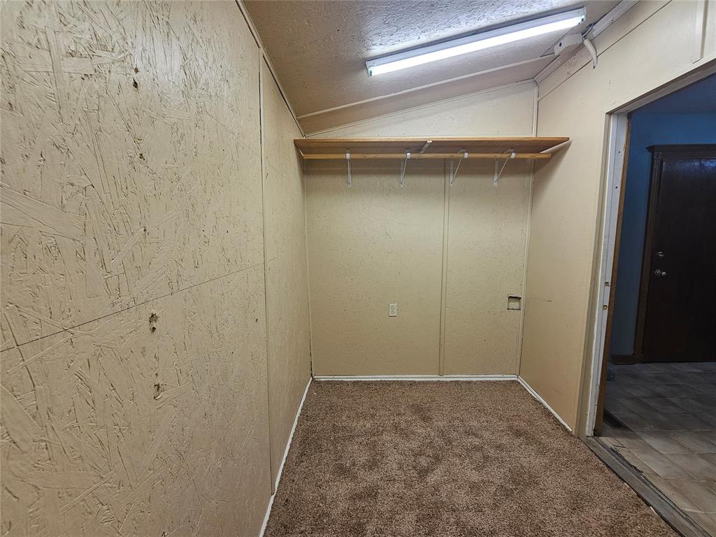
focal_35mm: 13
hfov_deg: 106.2
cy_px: 268
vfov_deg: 89.9
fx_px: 269
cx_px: 358
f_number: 2.2
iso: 80
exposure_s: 1/120
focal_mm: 2.2
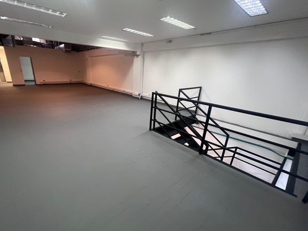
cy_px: 121
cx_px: 135
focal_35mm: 15
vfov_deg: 81.7
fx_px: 133
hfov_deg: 97.7
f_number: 1.8
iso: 200
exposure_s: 1/60
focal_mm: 1.57
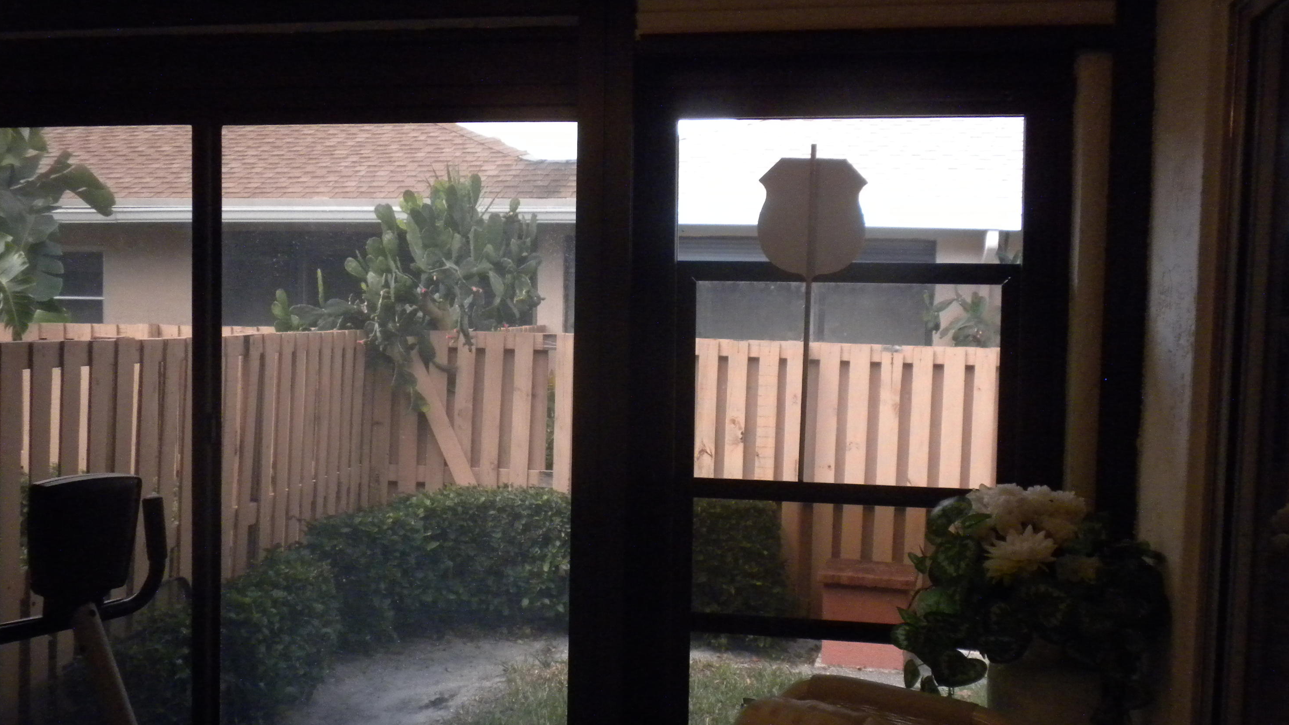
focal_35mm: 41
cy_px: 389
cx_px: 636
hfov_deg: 49.4
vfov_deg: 29.0
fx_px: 1401
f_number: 3.5
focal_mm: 6.6
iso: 485
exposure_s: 1/224
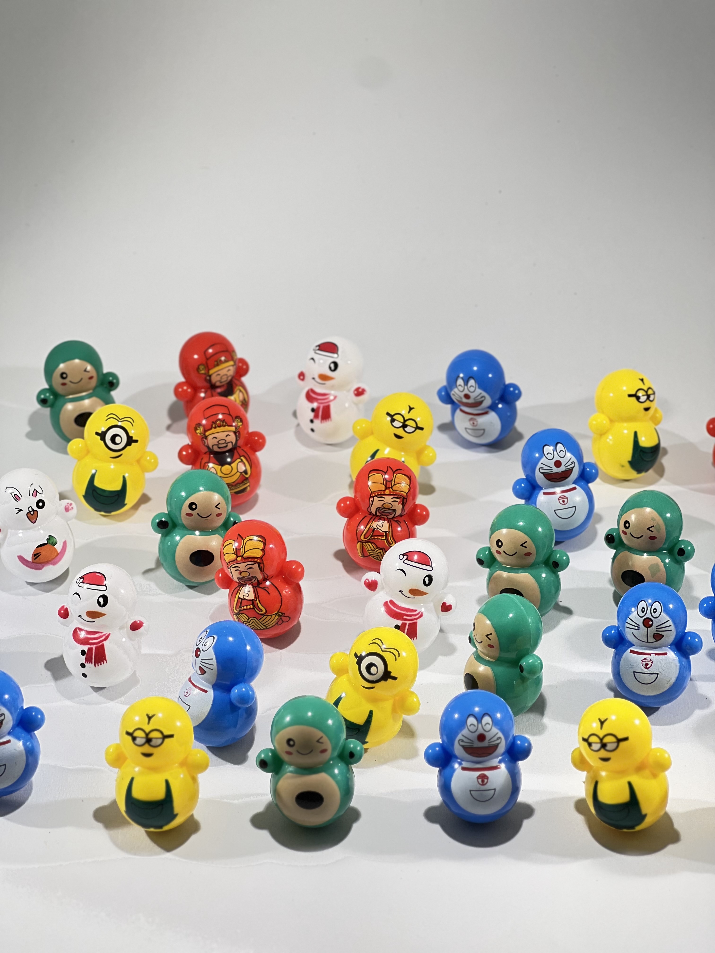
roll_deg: -0.8
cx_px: 358
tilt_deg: -34.1
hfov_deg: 19.1
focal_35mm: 77
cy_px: 476
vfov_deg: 25.3
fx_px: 2121
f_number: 2.8
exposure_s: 1/100
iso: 100
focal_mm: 9
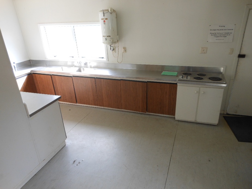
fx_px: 182
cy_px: 94
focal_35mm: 25
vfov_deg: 54.9
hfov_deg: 69.4
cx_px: 126
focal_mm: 4.5
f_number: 3.2
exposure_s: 1/30
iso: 80
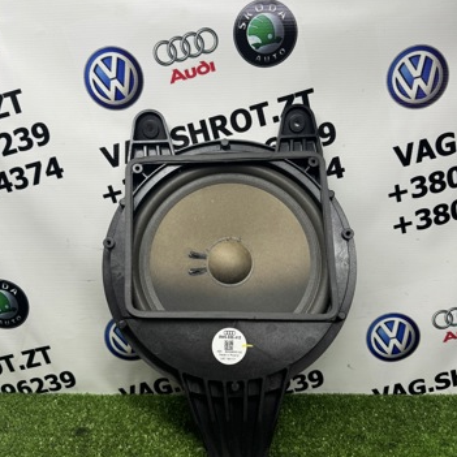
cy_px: 234
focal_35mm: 29
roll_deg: -0.3
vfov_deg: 55.6
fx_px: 433
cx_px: 227
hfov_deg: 55.6
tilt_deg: -13.2
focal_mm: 6.76
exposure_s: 1/153
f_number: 1.78
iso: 64
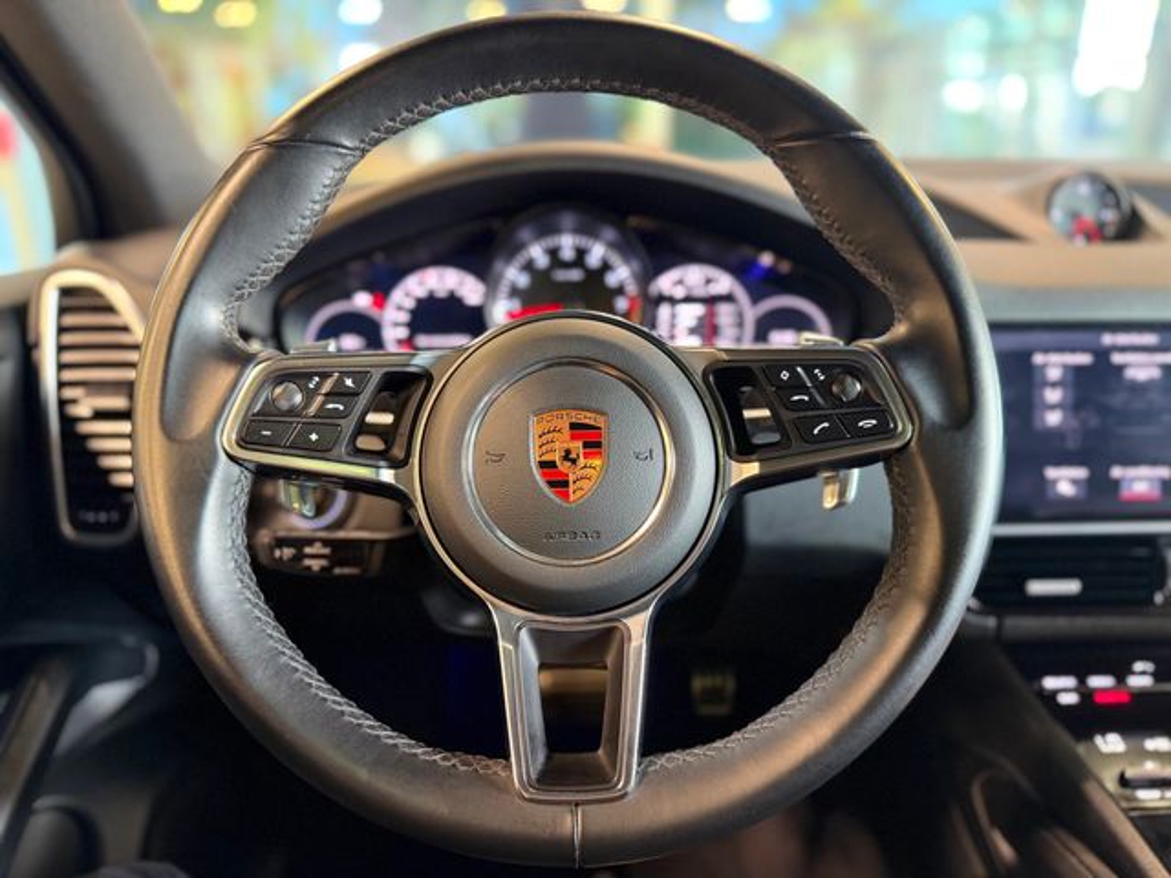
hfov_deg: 71.6
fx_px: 812
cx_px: 586
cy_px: 439
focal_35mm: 24
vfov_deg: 56.8
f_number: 1.78
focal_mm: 6.76
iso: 400
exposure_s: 1/52
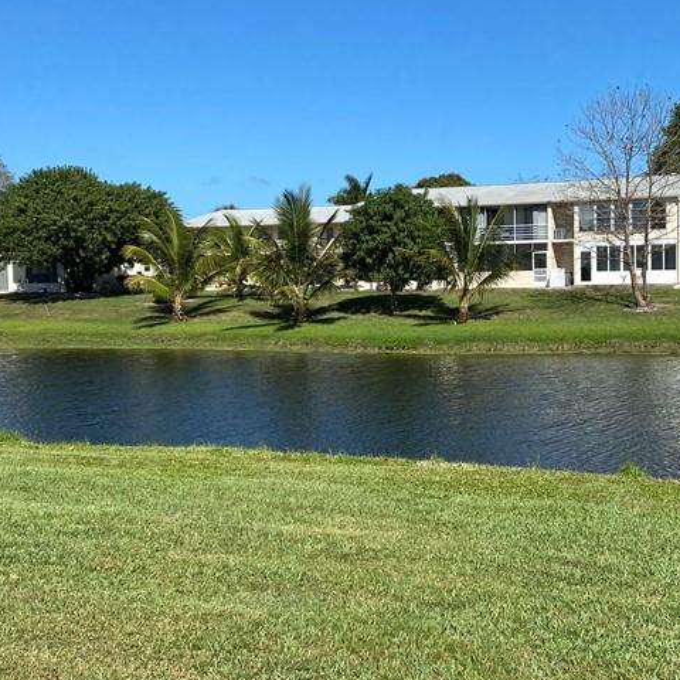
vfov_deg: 34.7
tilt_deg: -3.3
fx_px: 1089
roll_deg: +1.2
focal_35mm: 49
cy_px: 348
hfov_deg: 34.5
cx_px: 426
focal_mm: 4.25
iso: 32
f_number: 1.8
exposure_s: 1/3125
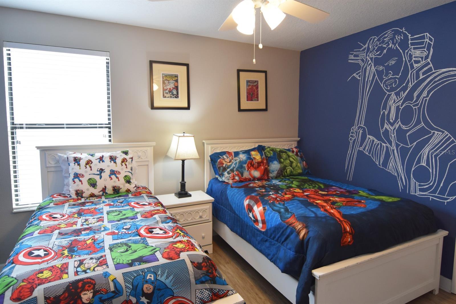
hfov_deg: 85.4
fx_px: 247
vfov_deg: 63.2
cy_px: 152
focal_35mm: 20
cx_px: 228
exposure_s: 1/60
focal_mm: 13
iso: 500
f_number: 4
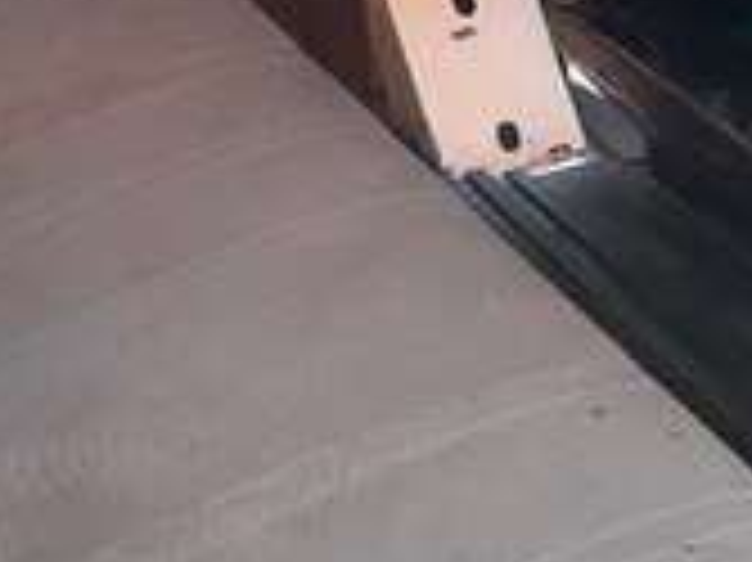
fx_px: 2323
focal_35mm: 107
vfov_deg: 13.5
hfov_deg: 18.3
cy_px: -74
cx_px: 234
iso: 80
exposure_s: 1/100
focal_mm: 3.6
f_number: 1.9
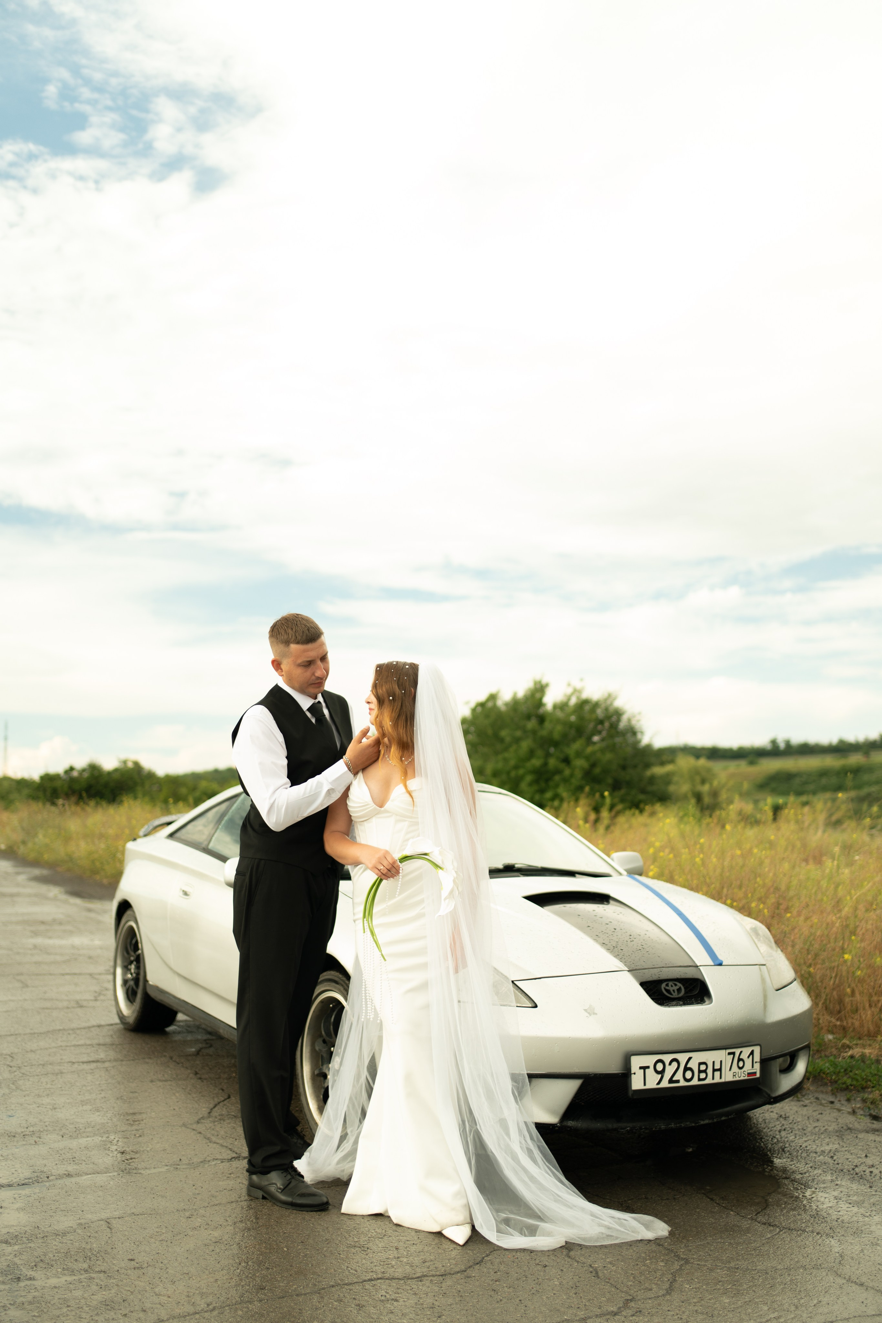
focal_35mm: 35
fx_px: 1286
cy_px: 662
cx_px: 441
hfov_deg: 37.9
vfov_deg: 54.4
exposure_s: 1/125
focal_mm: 35
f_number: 1.8
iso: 100
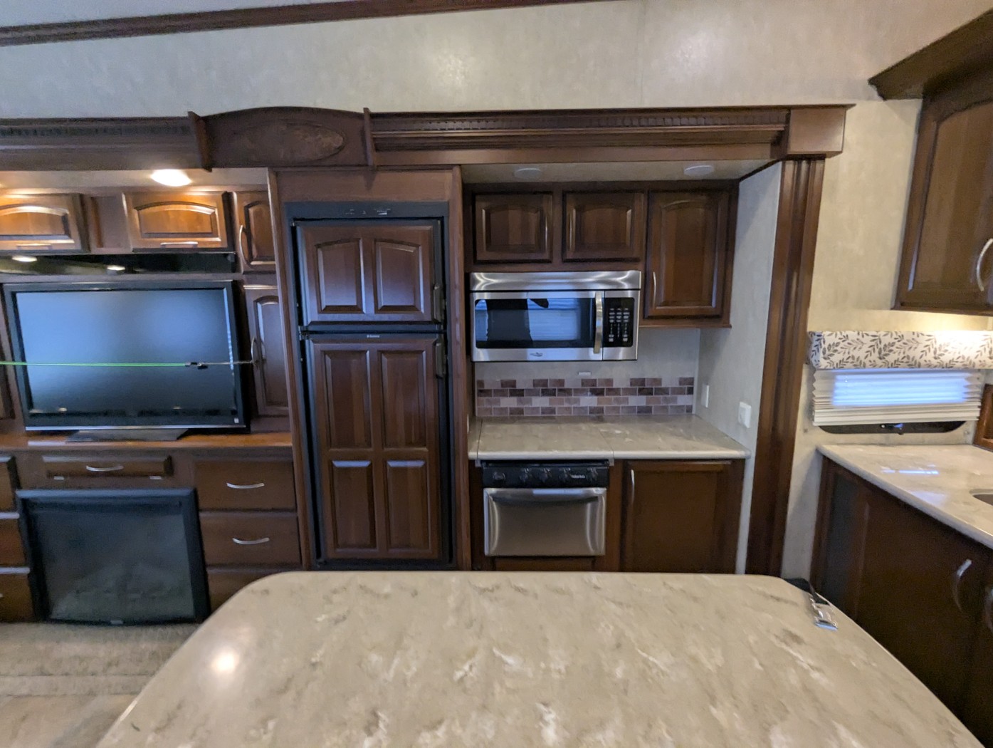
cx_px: 496
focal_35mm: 16
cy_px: 374
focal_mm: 2.35
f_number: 2.2
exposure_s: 1/32.3
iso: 219
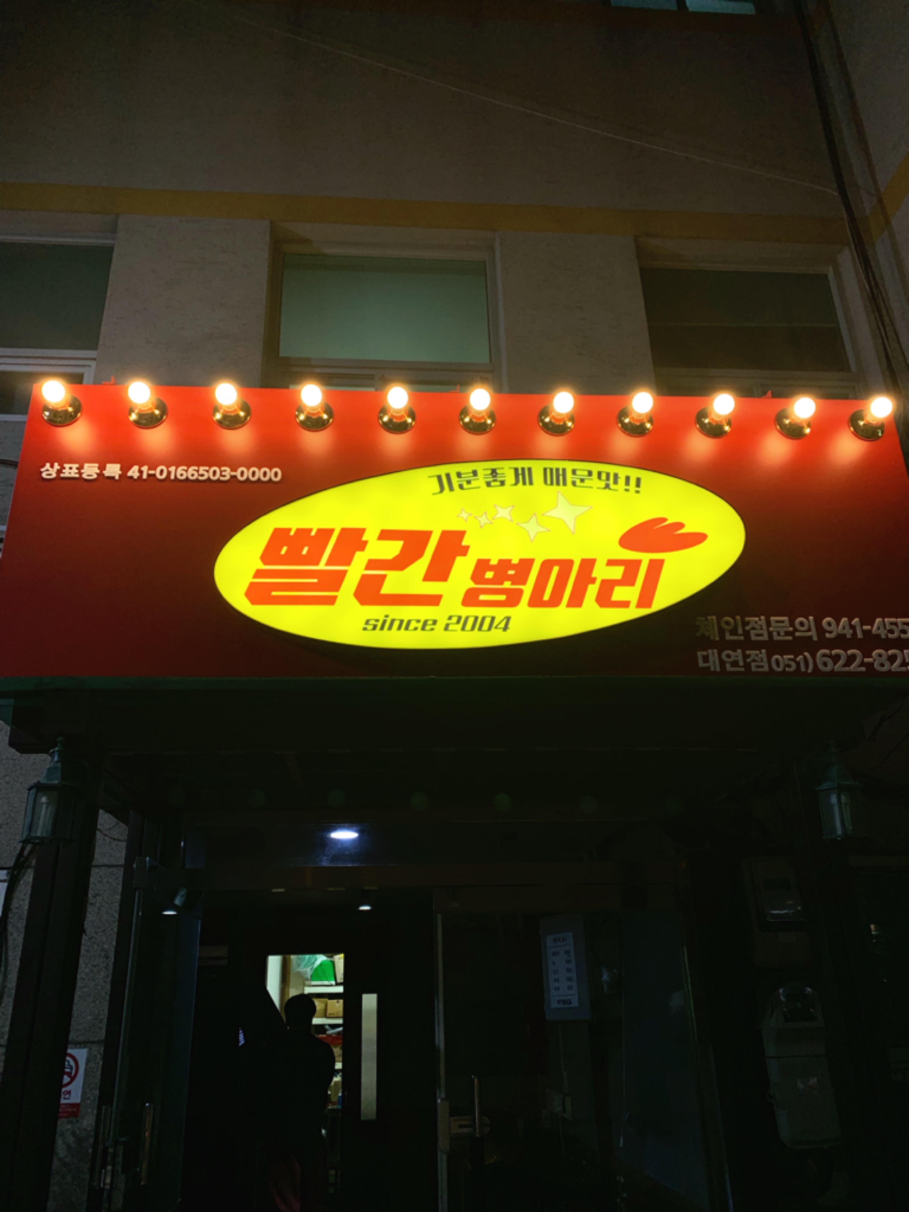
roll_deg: +3.9
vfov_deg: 67.3
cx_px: 454
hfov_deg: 53.1
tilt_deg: +25.2
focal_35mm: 26
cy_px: 606
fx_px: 910
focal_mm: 4.25
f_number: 1.8
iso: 25
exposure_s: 1/126
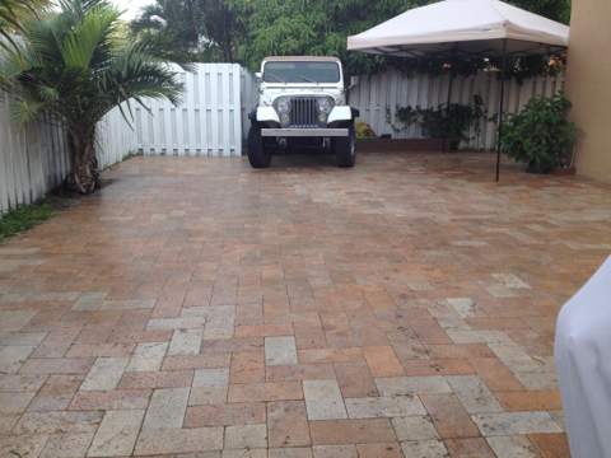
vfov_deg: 40.7
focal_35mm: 35
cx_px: 306
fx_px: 618
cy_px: 229
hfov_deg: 52.6
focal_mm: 4.28
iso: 50
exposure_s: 1/321
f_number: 2.4
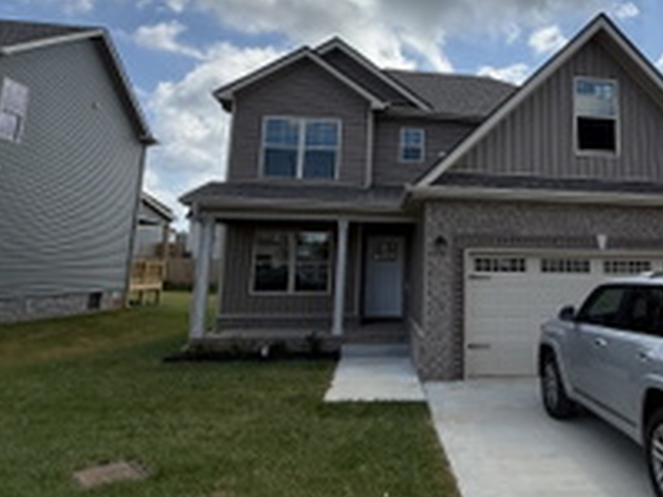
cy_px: 176
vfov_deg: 49.1
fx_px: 536
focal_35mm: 28
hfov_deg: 60.6
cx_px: 481
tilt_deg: +12.2
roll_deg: -1.3
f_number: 2.2
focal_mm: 2.22
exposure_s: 1/2237
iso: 50
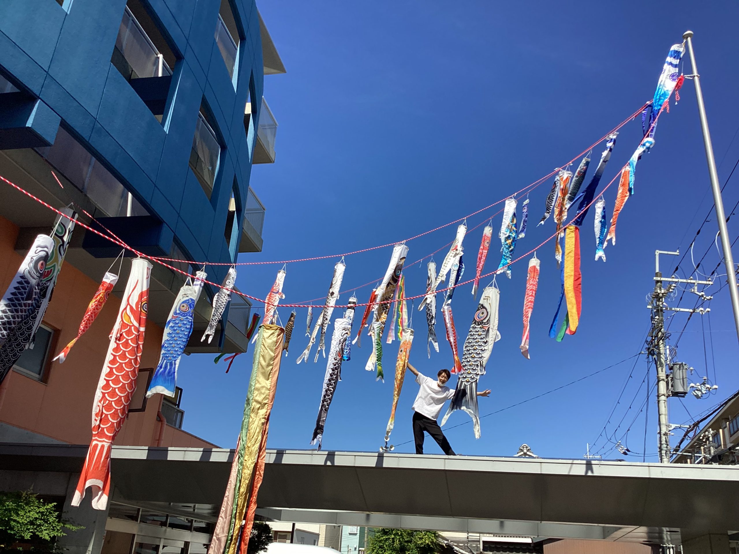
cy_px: 277
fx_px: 662
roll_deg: -4.3
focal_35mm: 31
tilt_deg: +23.8
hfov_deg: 58.4
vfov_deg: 45.4
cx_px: 370
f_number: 2.4
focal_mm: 3.3
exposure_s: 1/1631
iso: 25
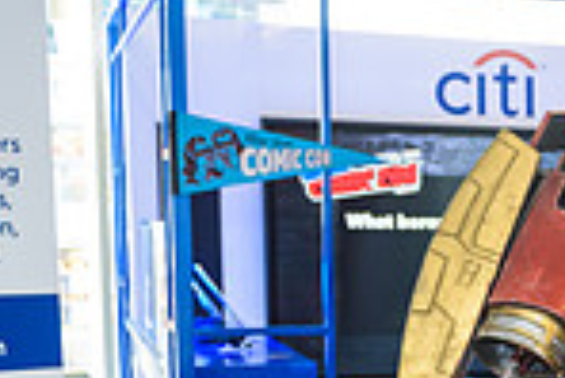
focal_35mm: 106
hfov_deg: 17.1
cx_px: 889
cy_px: 422
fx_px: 1665
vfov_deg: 12.7
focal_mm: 27
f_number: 3.2
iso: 800
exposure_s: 1/125
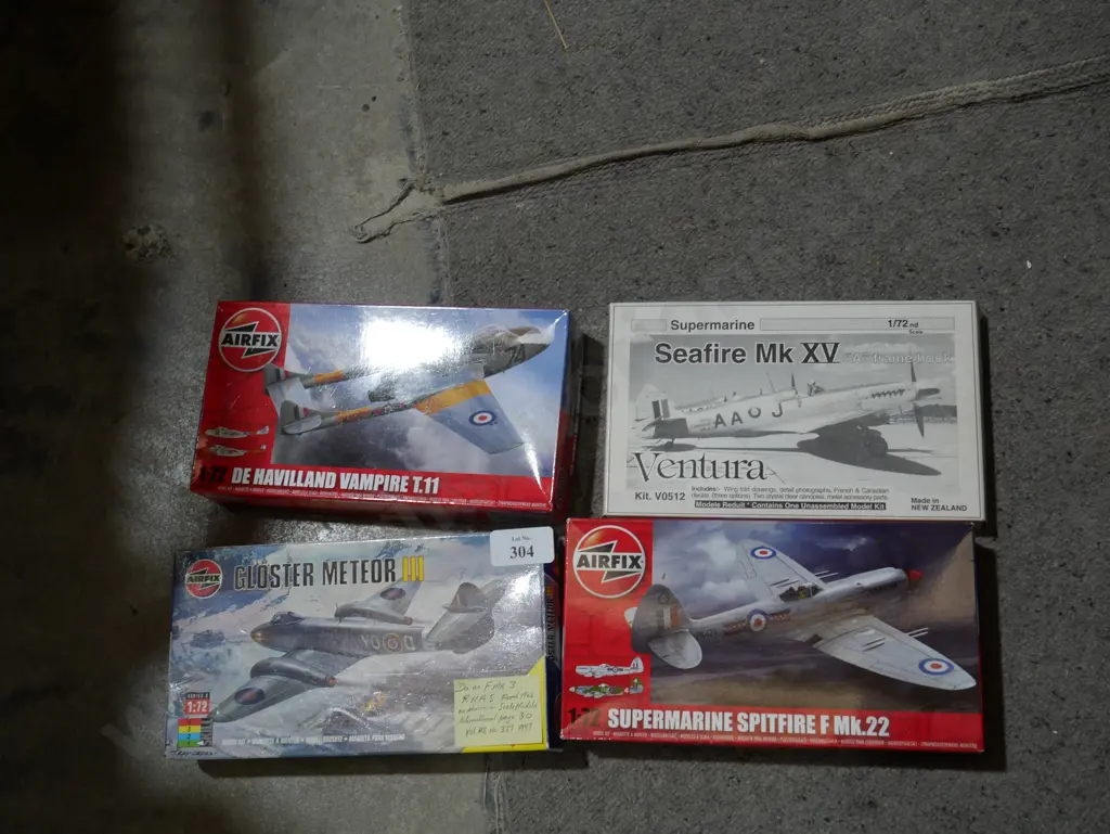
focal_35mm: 40
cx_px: 555
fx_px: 1283
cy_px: 417
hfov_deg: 46.8
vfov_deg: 36.0
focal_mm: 20
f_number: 4.5
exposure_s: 1/80
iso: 200
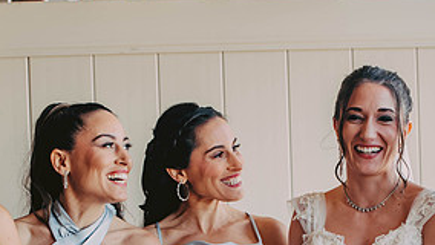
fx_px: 1731
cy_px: 240
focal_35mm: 150
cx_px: 282
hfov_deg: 14.3
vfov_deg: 8.1
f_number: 2.8
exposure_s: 1/200
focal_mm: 70
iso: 320
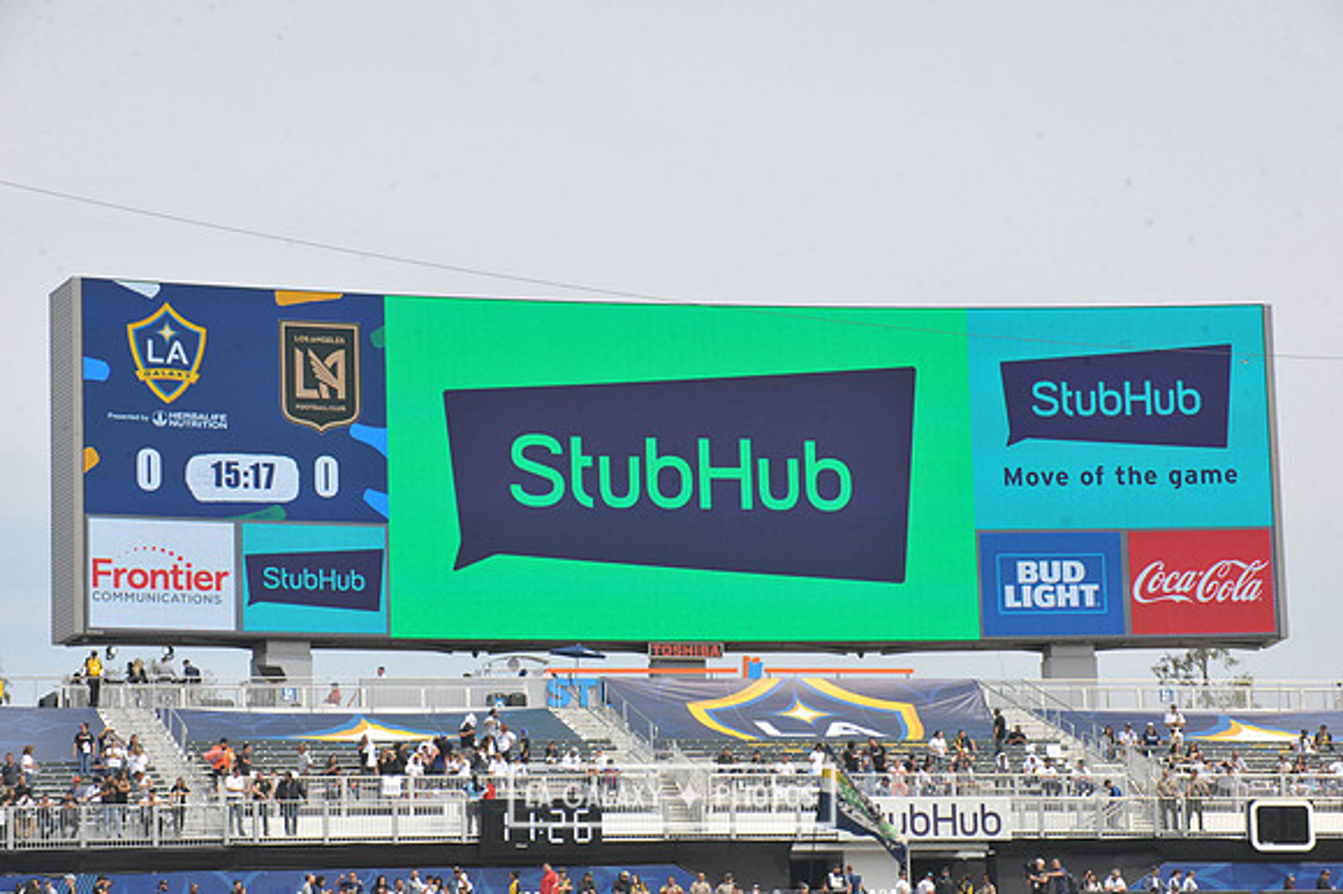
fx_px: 4474
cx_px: 672
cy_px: 447
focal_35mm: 120
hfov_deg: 17.1
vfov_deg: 11.4
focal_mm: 120
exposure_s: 1/640
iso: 500
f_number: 13
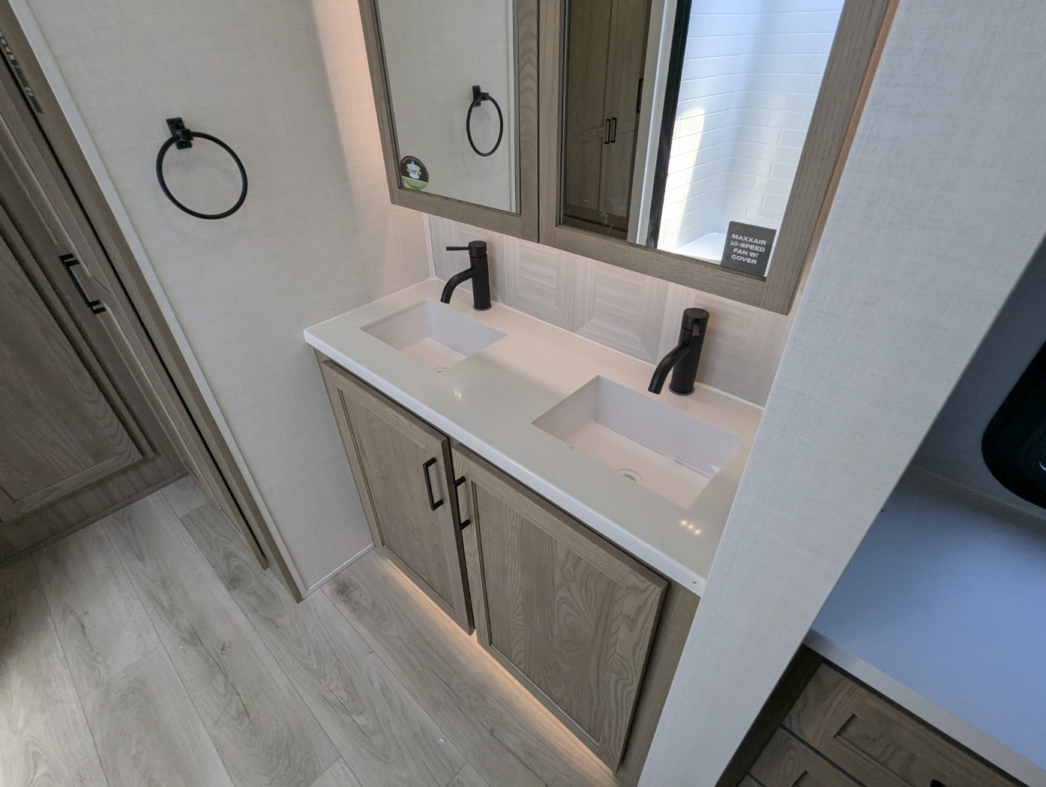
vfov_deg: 78.2
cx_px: 523
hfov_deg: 94.4
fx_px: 484
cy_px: 394
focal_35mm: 16
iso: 66
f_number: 2.2
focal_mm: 2.35
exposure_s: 1/212
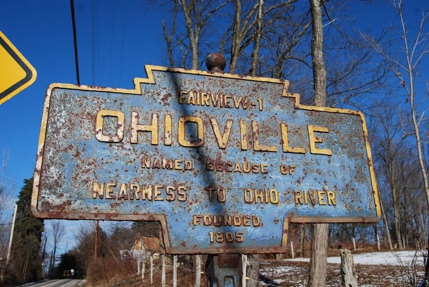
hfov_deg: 57.2
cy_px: 144
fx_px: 394
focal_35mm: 33
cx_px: 214
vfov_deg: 40.1
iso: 100
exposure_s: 1/250
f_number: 8
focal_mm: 22
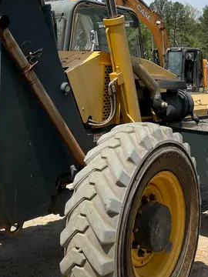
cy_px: 40
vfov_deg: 34.6
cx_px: 107
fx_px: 425
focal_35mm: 53
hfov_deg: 27.5
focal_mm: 4.2
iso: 50
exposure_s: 1/5556
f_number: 1.6
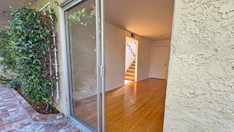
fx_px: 93
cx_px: 123
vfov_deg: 70.0
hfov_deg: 102.9
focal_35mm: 15
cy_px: 78
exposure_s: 1/359
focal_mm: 2.2
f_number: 2.2
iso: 400
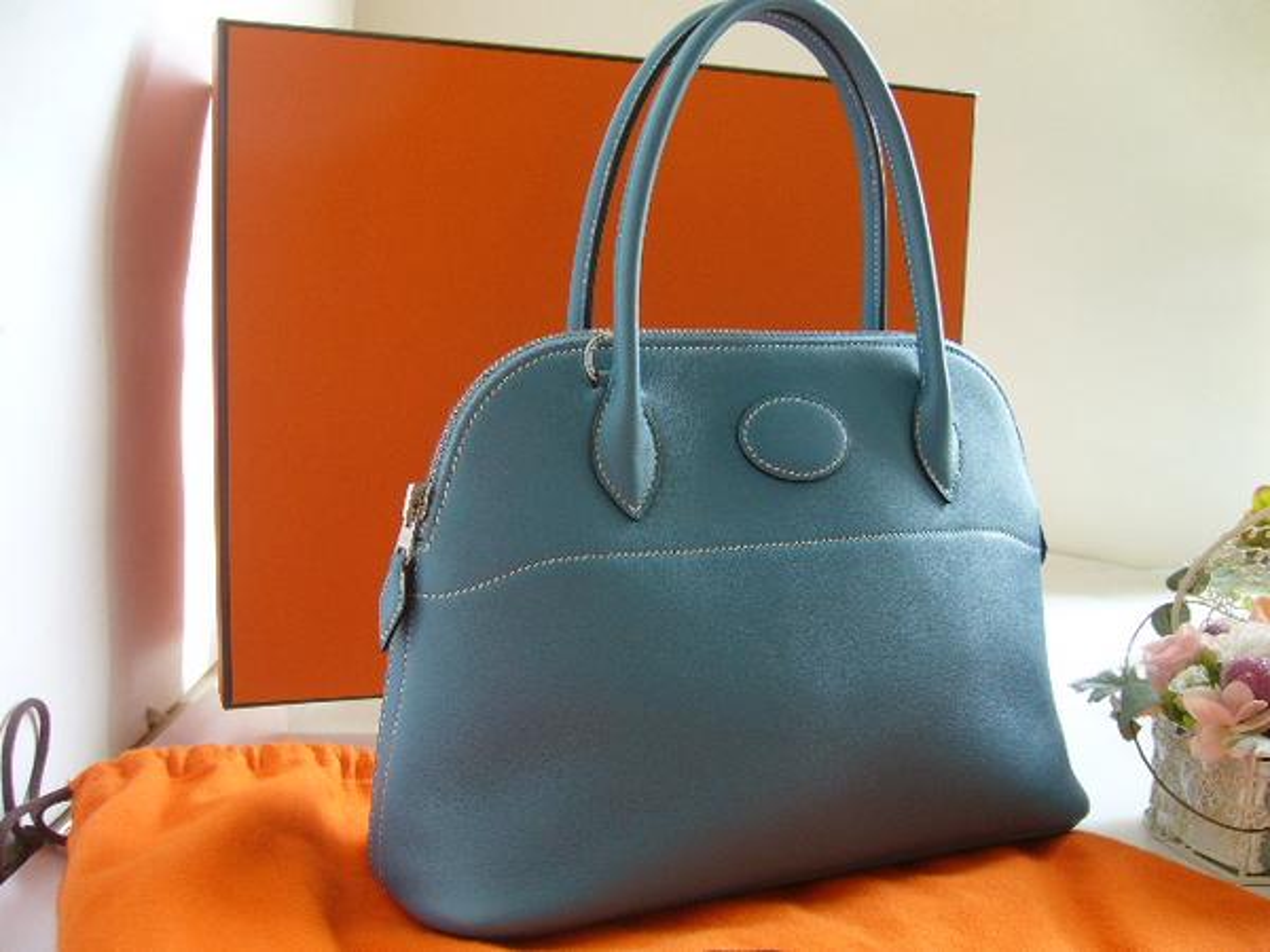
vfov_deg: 40.7
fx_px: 1284
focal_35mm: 35
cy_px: 476
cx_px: 635
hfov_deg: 52.6
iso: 100
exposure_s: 1/30
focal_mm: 5.8
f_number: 2.8
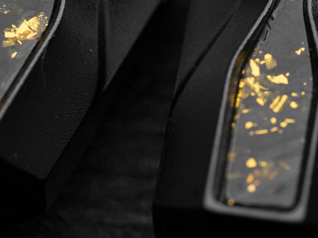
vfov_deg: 5.7
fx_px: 2370
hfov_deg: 7.7
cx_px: 139
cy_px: -22
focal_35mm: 258
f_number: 5.6
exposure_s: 1/125
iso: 400
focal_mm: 90
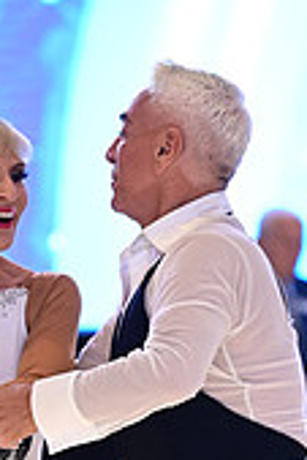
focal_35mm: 445
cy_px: 675
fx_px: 5680
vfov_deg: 4.6
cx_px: 114
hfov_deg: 3.1
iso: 2000
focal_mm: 130
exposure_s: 1/320
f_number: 2.8
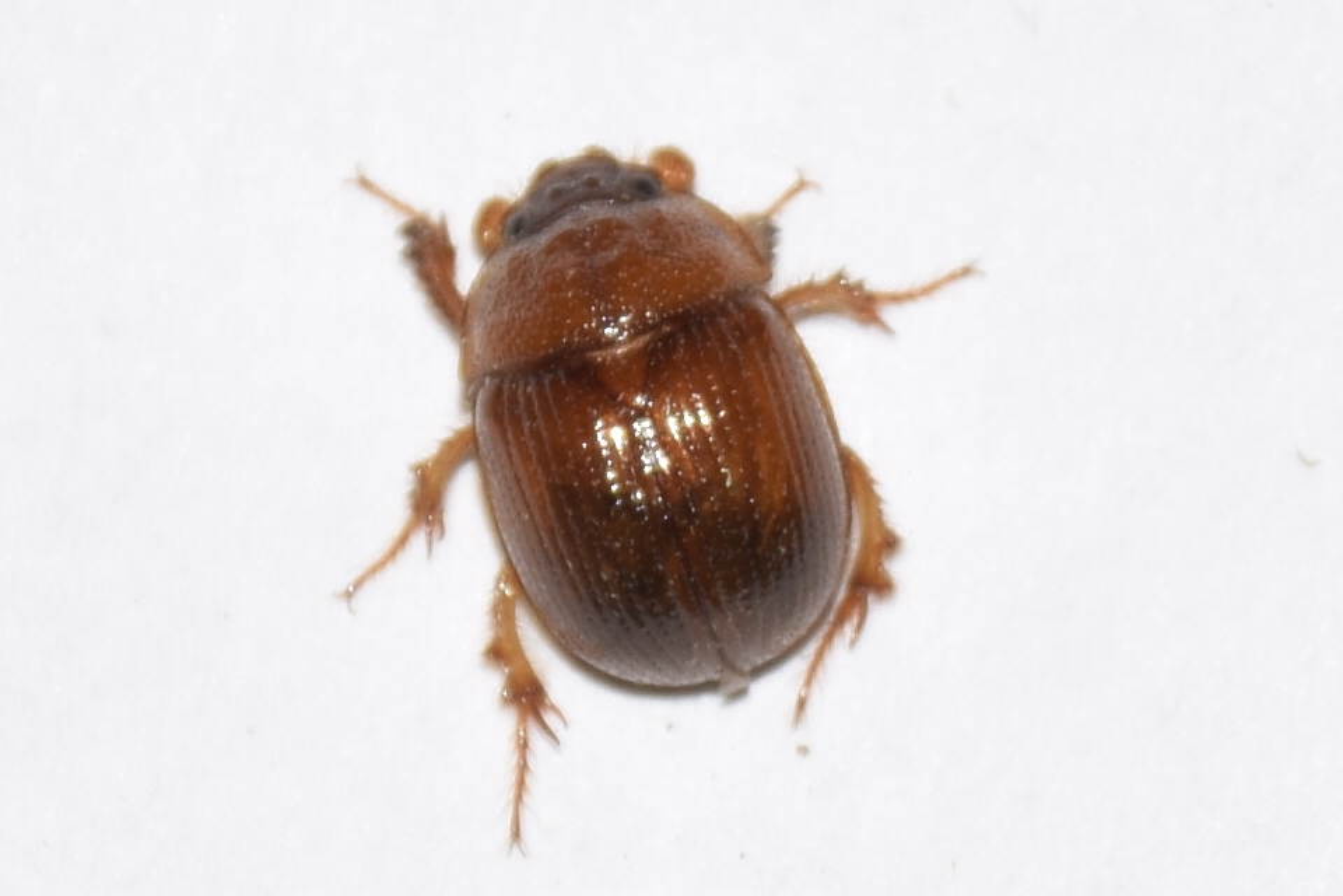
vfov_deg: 6.5
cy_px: 448
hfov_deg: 9.8
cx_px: 672
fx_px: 7834
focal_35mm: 210
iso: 100
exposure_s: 1/160
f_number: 11
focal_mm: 140
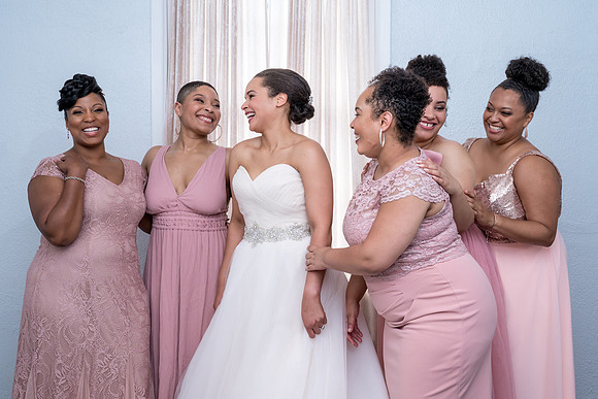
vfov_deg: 28.2
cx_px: 317
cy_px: 182
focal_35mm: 48
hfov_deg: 41.2
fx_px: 795
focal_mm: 44
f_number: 6.3
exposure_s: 1/160
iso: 1250
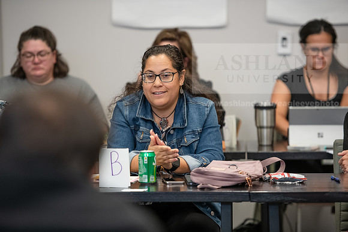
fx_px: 1644
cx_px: 174
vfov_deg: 8.1
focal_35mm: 170
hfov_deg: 12.1
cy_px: 116
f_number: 2.8
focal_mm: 170
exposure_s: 1/200
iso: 1250
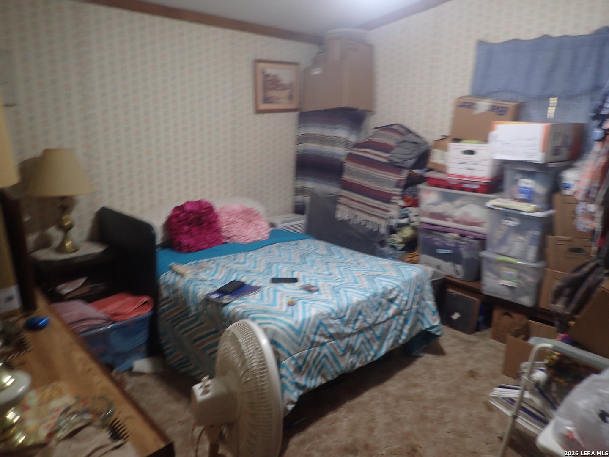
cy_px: 228
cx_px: 304
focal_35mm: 25
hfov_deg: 69.4
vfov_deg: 54.9
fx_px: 440
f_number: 2
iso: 250
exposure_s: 1/30
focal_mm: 4.5
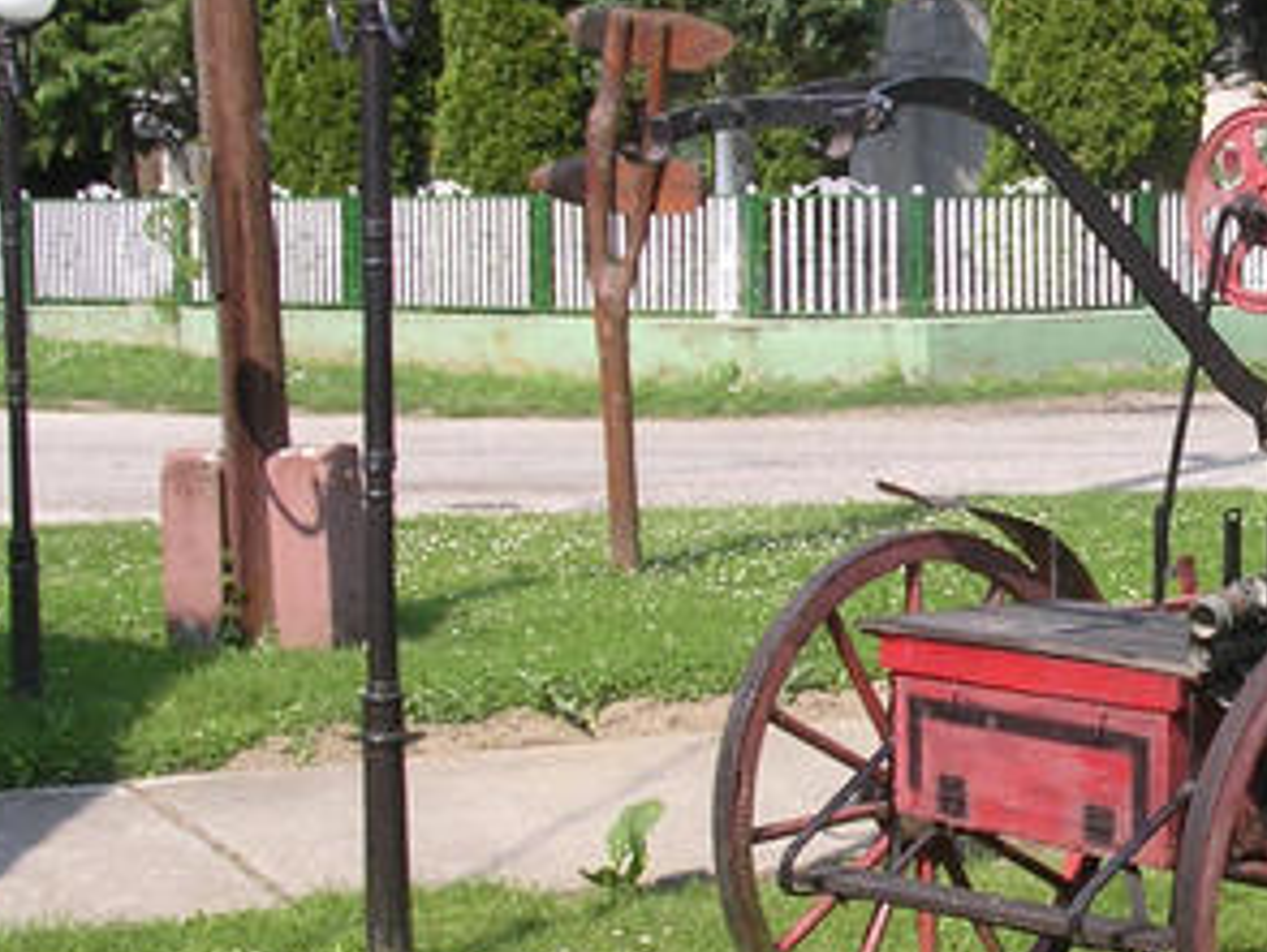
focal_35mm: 100
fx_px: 3663
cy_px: 461
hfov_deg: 19.0
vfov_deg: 14.8
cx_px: 1314
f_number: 6.1
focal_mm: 7.1
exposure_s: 1/152
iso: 100
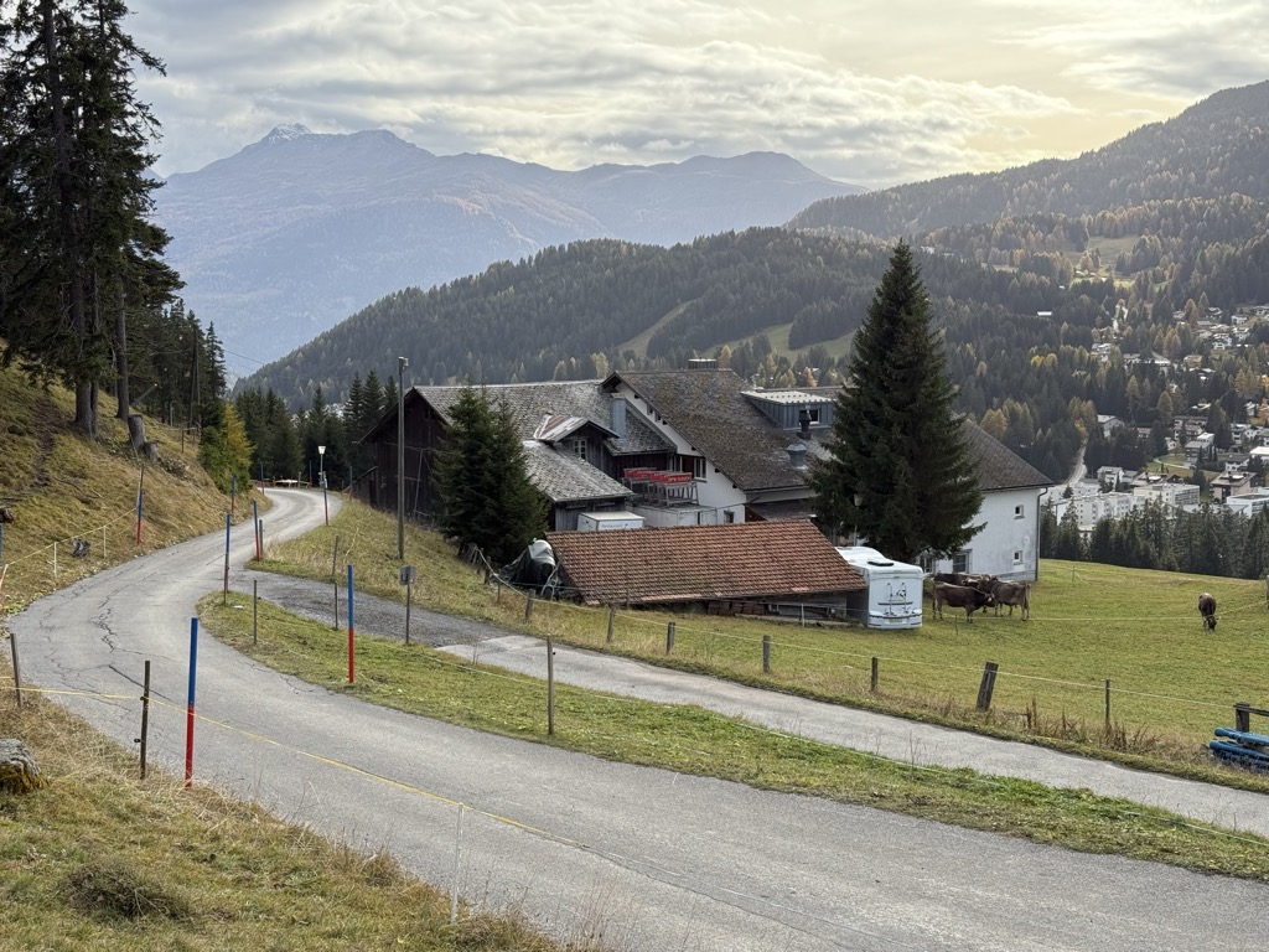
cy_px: 476
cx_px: 634
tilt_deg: -4.9
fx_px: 1760
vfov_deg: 30.3
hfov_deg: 39.7
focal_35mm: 48
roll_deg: +0.3
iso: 80
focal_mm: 6.76
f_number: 1.78
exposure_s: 1/1883
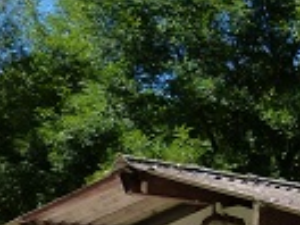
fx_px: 988
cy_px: 386
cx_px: 448
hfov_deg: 15.9
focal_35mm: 114
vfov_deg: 12.1
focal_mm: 4.5
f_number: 4
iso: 160
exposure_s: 1/640
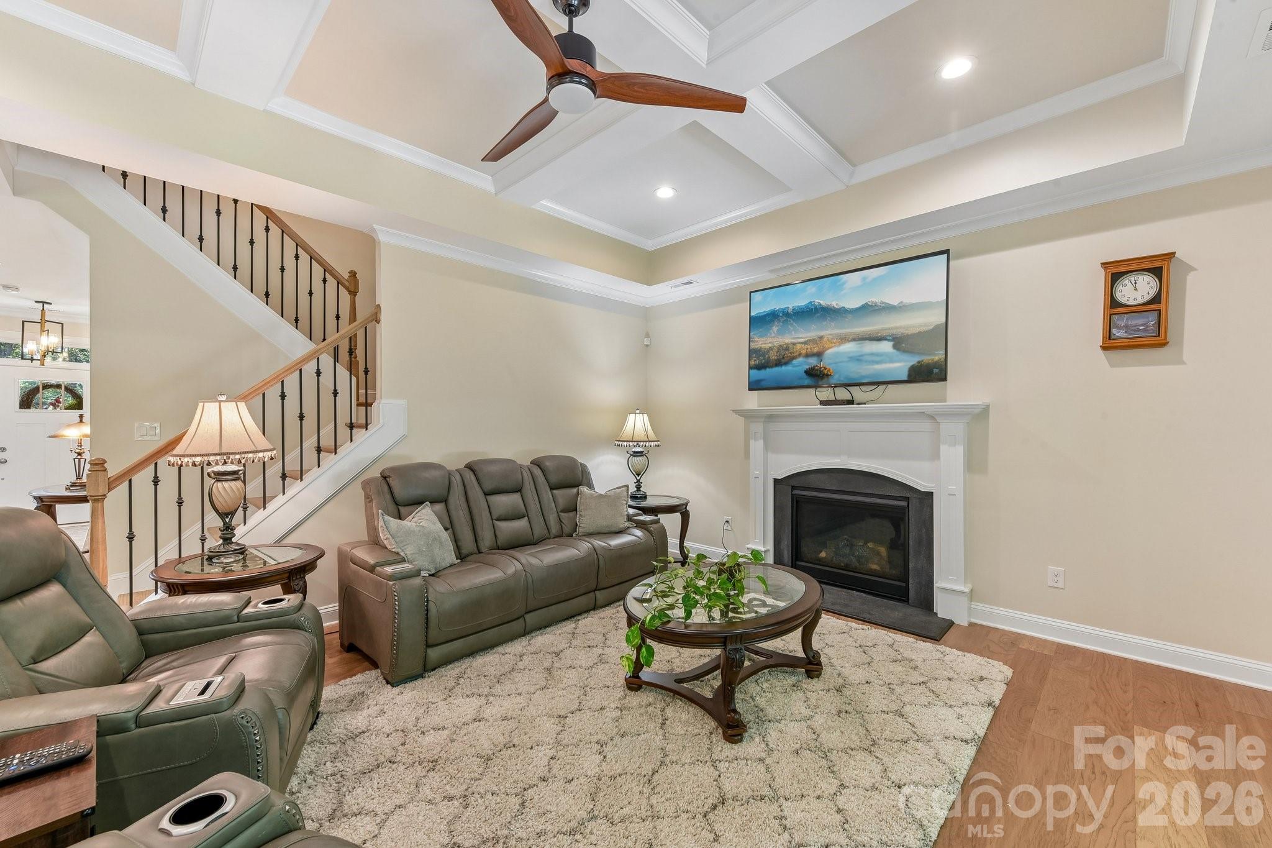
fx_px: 495
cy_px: 424
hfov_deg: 104.3
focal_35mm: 14
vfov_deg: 81.2
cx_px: 636
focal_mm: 14
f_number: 11
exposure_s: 1/3.33
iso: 200
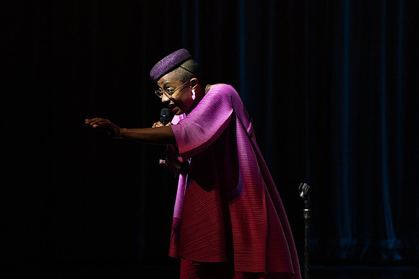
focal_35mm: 400
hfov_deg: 5.2
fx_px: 4656
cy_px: 140
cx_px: 210
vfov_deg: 3.4
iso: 3200
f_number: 8
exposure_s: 1/320
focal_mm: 400
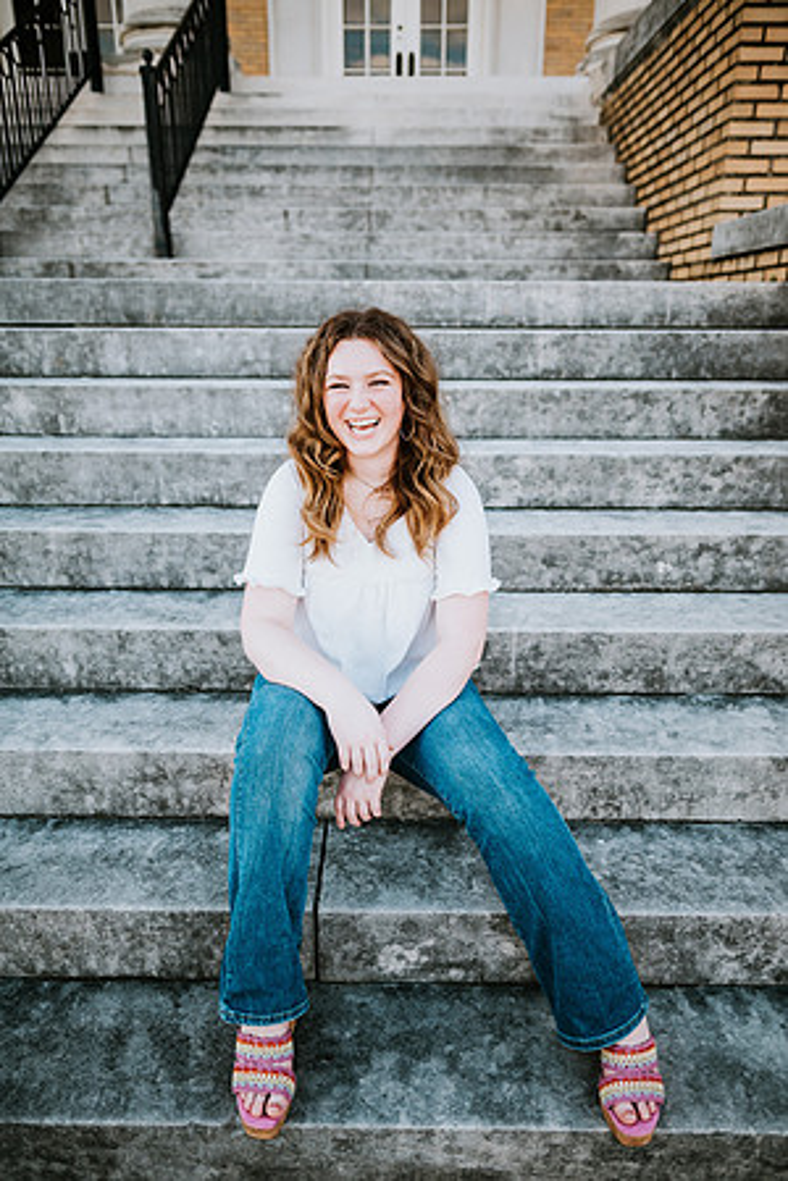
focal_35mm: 24
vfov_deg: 73.7
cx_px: 394
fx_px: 788
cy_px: 590
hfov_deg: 53.1
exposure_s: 1/500
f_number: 2
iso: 100
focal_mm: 24
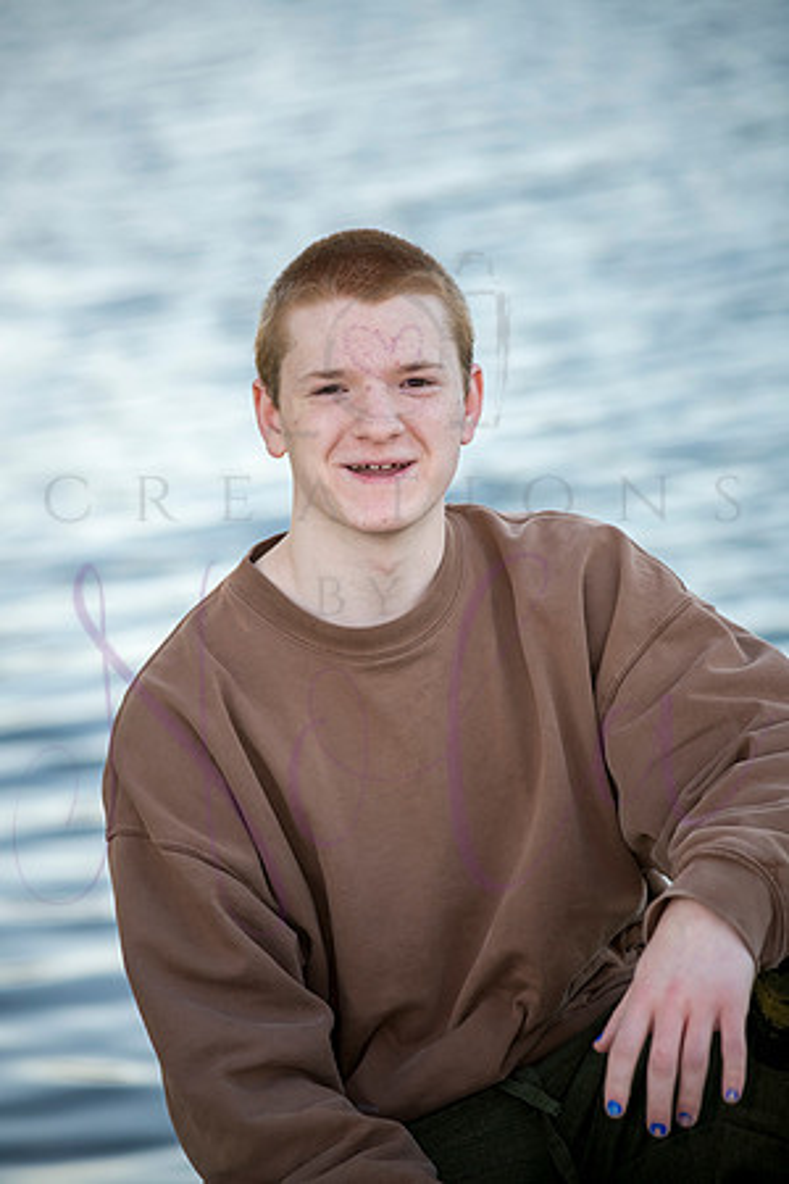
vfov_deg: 16.4
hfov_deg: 11.0
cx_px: 394
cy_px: 592
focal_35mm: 125
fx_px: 4109
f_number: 4.5
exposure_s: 1/640
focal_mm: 125
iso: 400
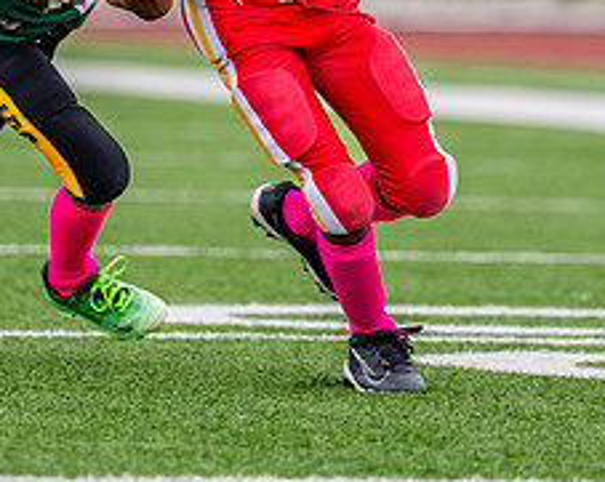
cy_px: -130
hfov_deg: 3.3
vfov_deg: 2.6
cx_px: 294
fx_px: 10515
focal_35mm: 588
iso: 800
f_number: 2.8
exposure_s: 1/1000
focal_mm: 180
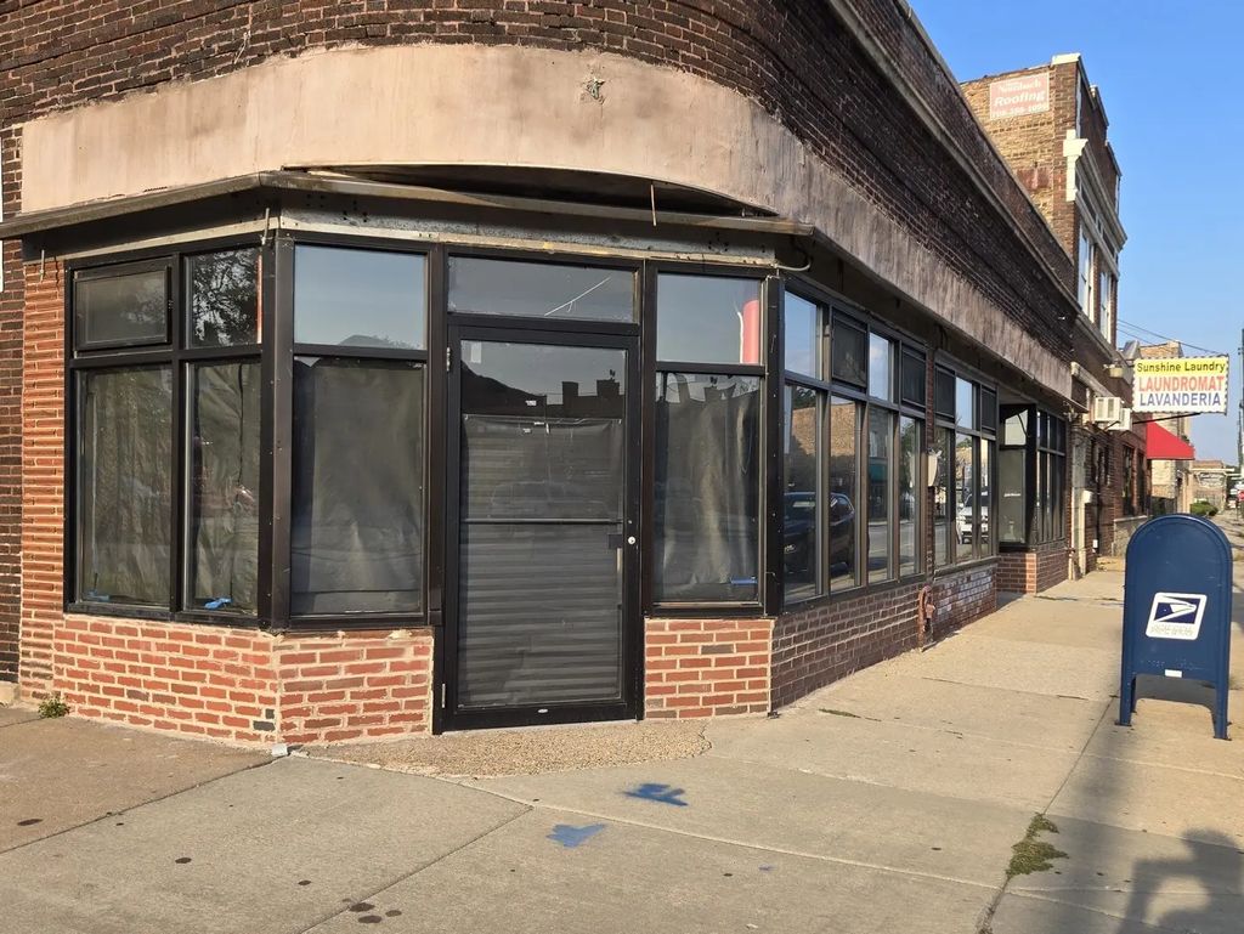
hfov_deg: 73.9
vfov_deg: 58.9
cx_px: 622
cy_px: 467
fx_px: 827
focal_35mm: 23
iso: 25
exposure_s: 1/788
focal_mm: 5.4
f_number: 1.8
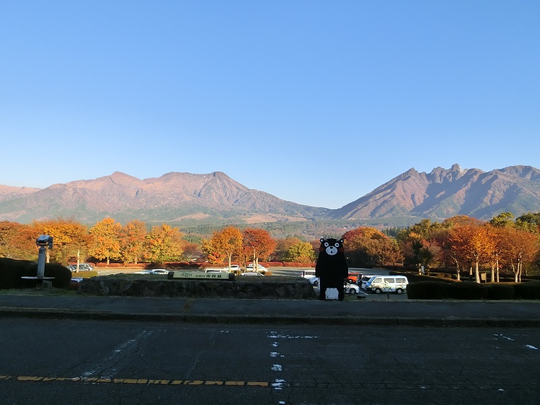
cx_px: 270
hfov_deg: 69.4
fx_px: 390
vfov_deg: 54.9
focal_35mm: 25
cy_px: 202
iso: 80
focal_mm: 4.5
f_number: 3.5
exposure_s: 1/640
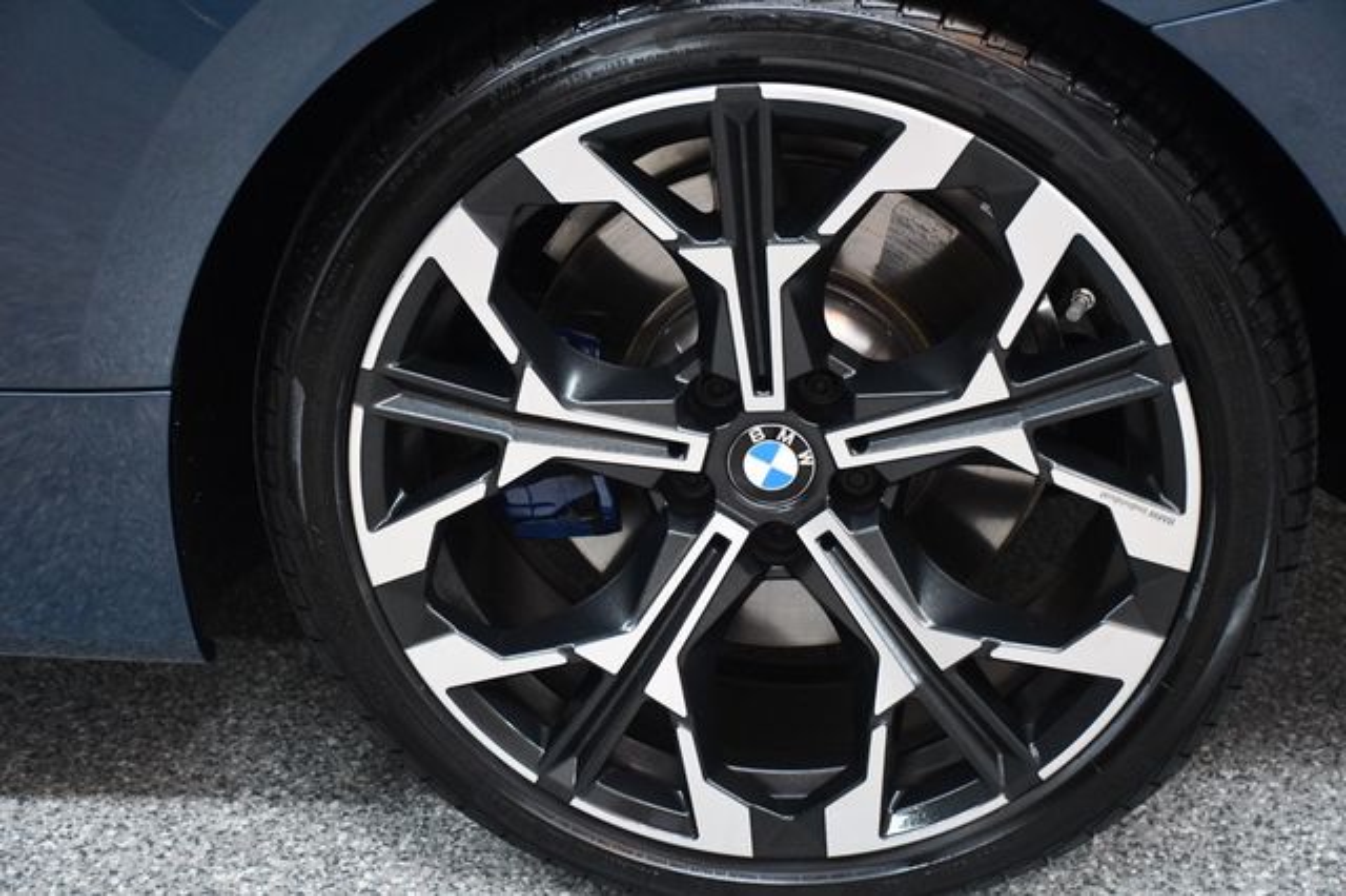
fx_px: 2915
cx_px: 673
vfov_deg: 17.5
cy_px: 448
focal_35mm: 78
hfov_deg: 26.0
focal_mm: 52
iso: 3200
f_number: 4.8
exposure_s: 1/60
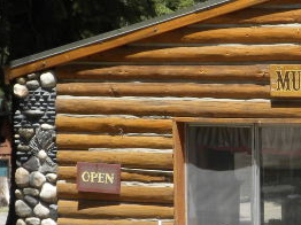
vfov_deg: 6.7
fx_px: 1911
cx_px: 364
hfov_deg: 8.9
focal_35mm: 220
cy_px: 134
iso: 64
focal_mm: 12.7
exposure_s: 1/240
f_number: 5
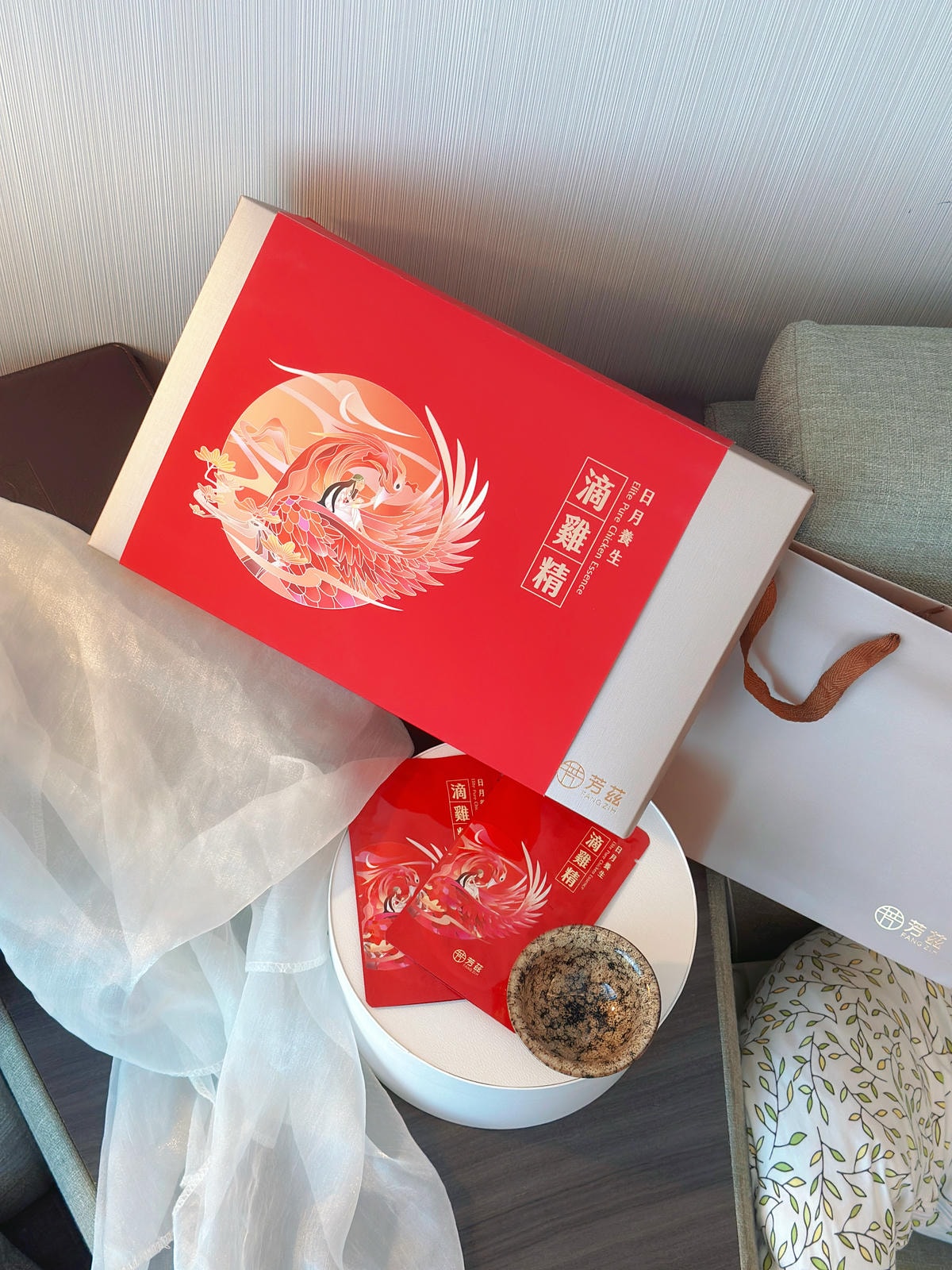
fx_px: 1760
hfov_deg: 30.3
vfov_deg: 39.7
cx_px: 476
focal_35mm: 48
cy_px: 635
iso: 100
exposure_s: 1/120
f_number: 1.78
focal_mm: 6.86
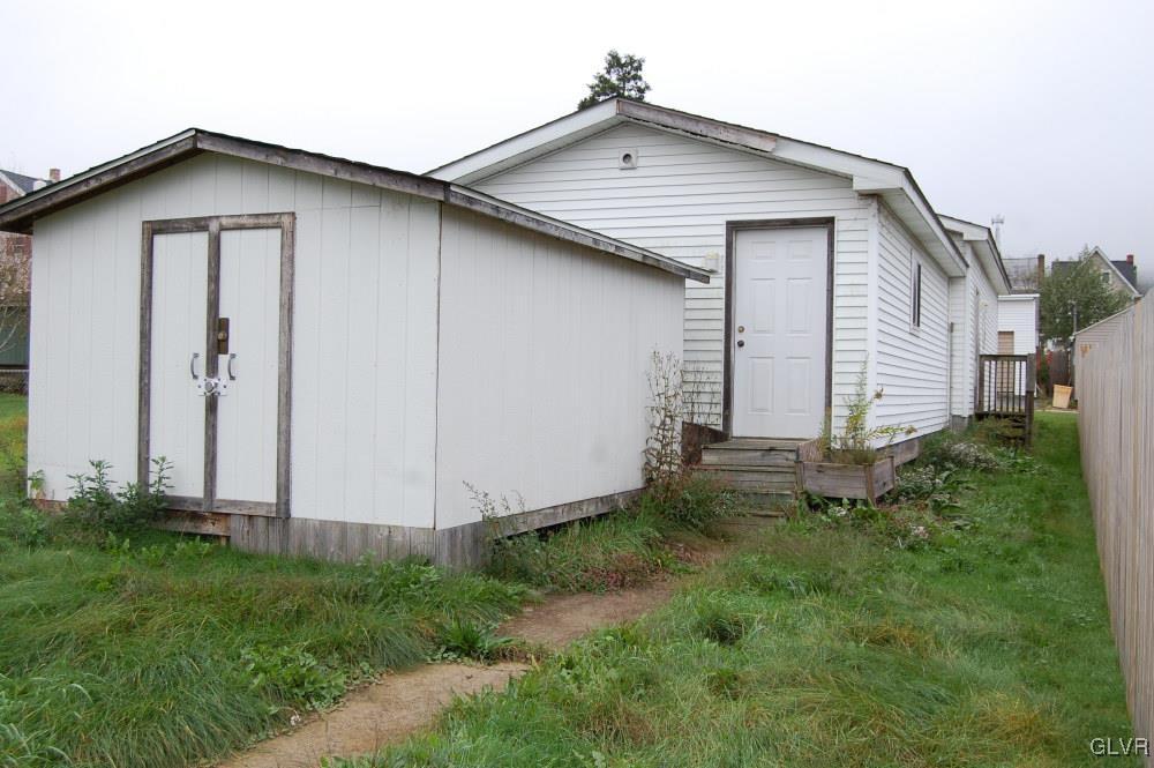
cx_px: 577
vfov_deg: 36.8
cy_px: 384
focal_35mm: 36
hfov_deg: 53.2
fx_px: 1153
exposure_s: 1/250
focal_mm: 24
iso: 200
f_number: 8
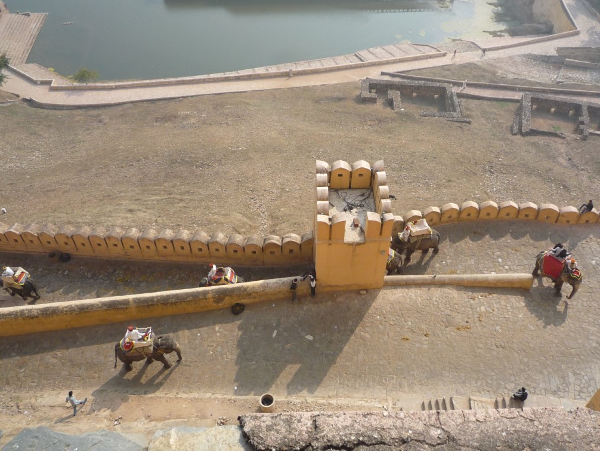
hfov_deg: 58.3
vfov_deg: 45.4
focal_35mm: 31
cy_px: 206
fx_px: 537
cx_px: 326
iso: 100
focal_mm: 4.4
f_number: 4
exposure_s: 1/500
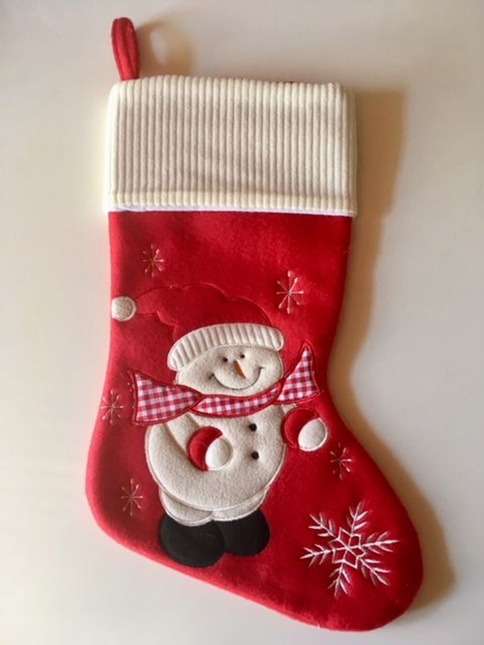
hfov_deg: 48.2
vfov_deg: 61.7
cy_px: 322
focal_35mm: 29
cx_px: 242
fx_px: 541
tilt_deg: -82.2
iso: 80
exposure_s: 1/33
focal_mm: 4.15
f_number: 2.2
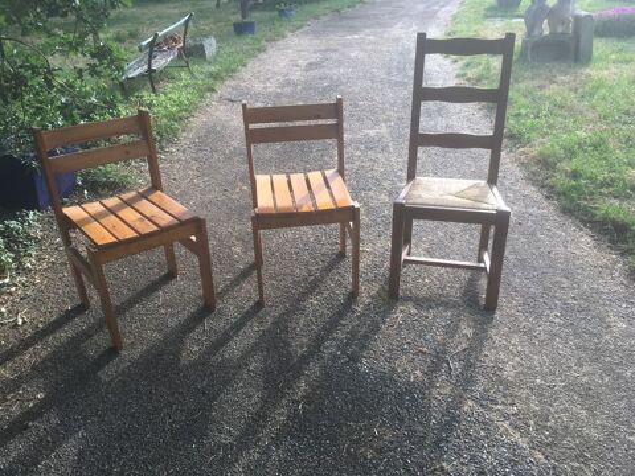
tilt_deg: -21.0
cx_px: 318
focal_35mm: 29
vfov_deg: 48.2
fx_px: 532
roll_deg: -1.0
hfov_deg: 61.7
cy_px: 238
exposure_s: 1/209
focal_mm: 4.15
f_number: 2.2
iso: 25
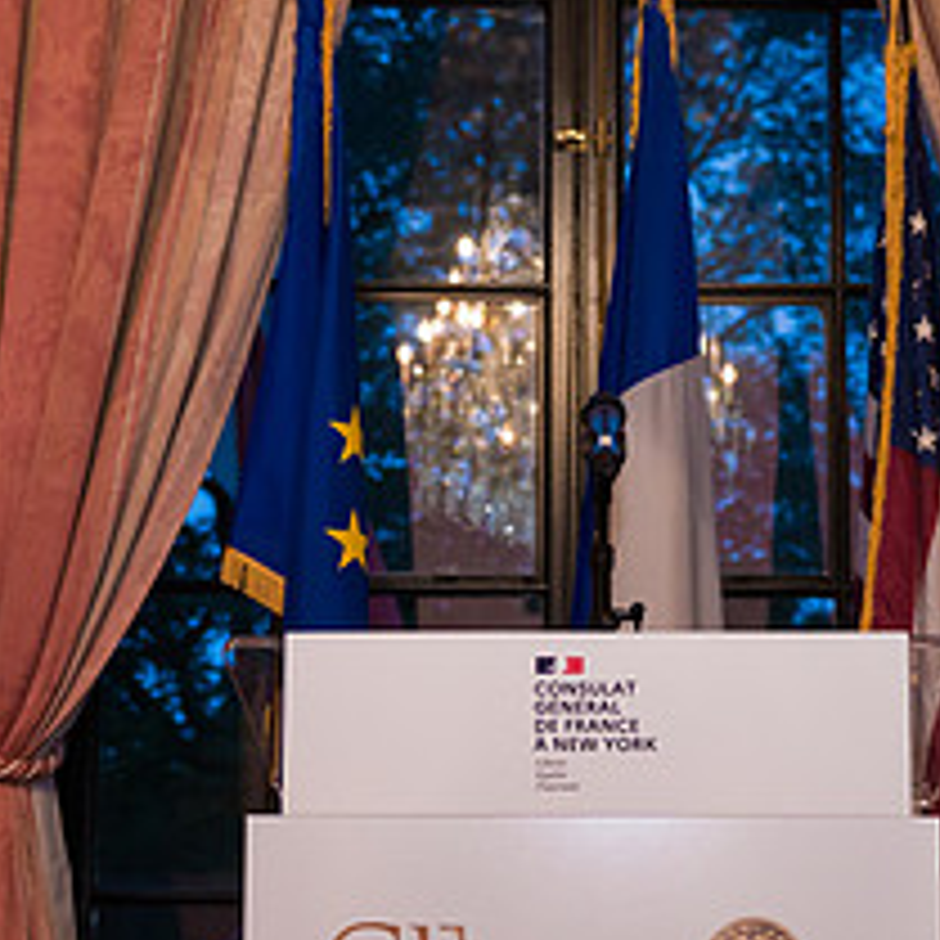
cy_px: 780
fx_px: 1936
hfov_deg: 27.2
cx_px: 577
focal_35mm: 63
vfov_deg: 26.7
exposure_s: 1/200
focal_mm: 26
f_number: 3.2
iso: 1600
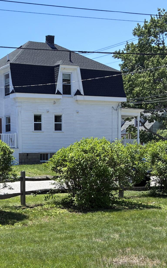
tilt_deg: -7.8
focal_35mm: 67
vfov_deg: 29.3
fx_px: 488
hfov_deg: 19.0
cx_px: 10
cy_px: 243
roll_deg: +1.2
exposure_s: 1/928
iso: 20
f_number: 1.64
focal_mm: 4.2
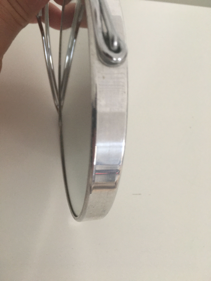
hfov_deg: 48.2
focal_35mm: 29
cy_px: 140
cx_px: 106
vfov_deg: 61.7
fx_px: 236
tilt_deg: -63.8
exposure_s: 1/25
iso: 200
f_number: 2.2
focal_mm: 4.15
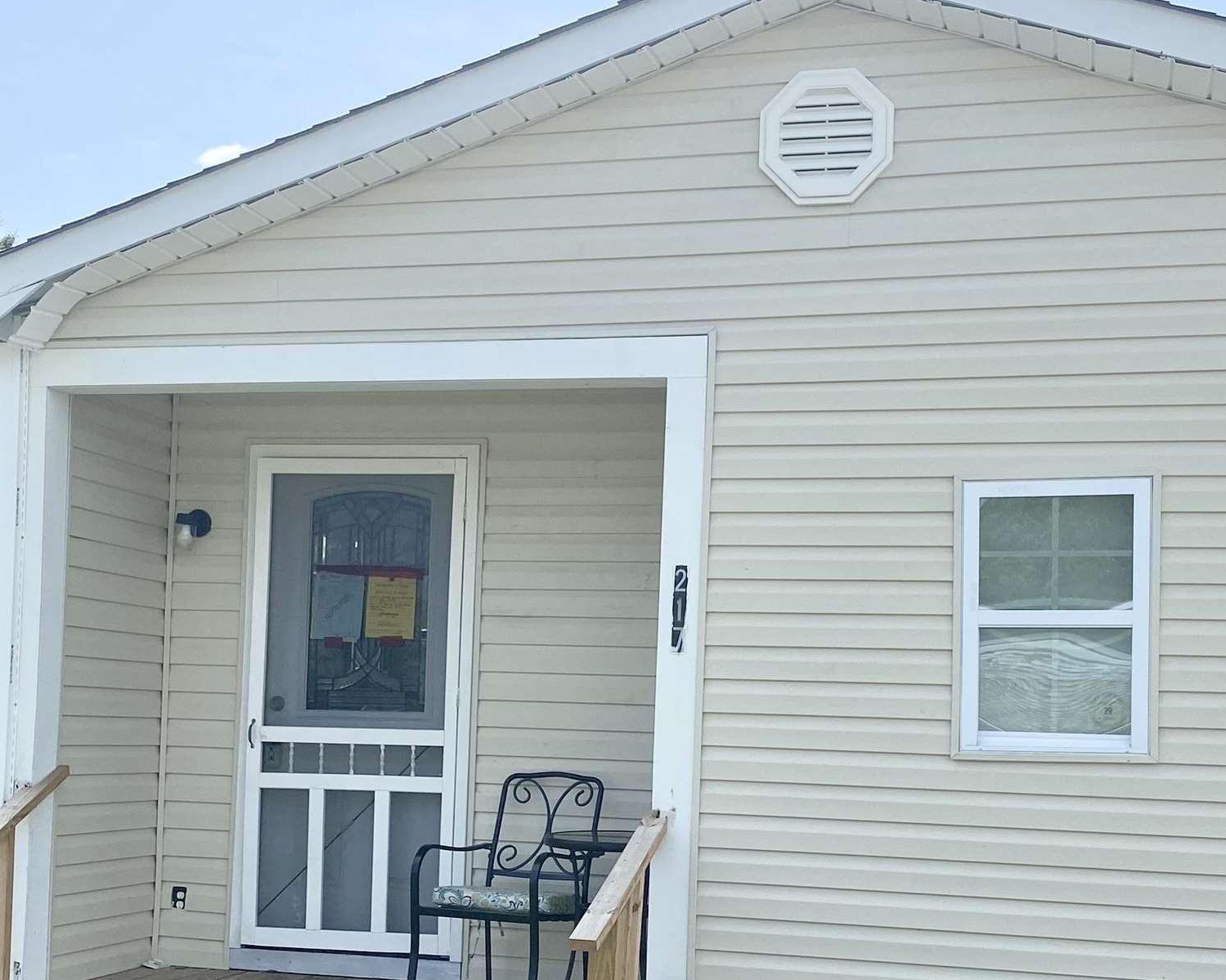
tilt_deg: +1.7
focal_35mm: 52
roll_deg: -2.1
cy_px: 660
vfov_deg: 28.9
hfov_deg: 36.0
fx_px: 1887
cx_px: 655
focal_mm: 4.25
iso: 32
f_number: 1.8
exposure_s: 1/3300
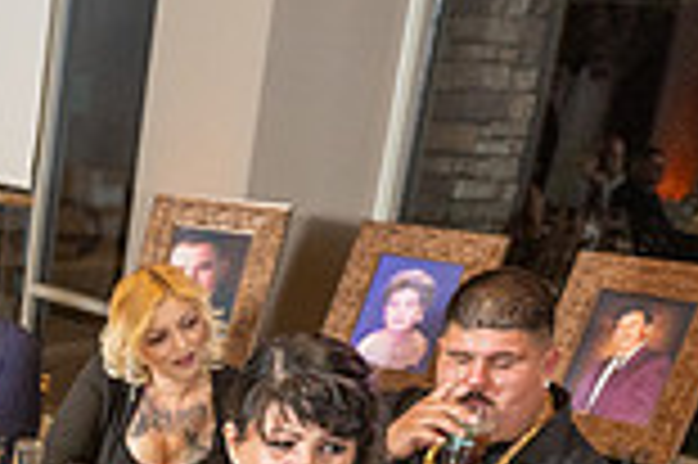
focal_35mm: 90
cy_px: 669
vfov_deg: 14.3
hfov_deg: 20.2
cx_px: -279
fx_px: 1743
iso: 800
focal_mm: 24
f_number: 3.5
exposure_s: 1/160
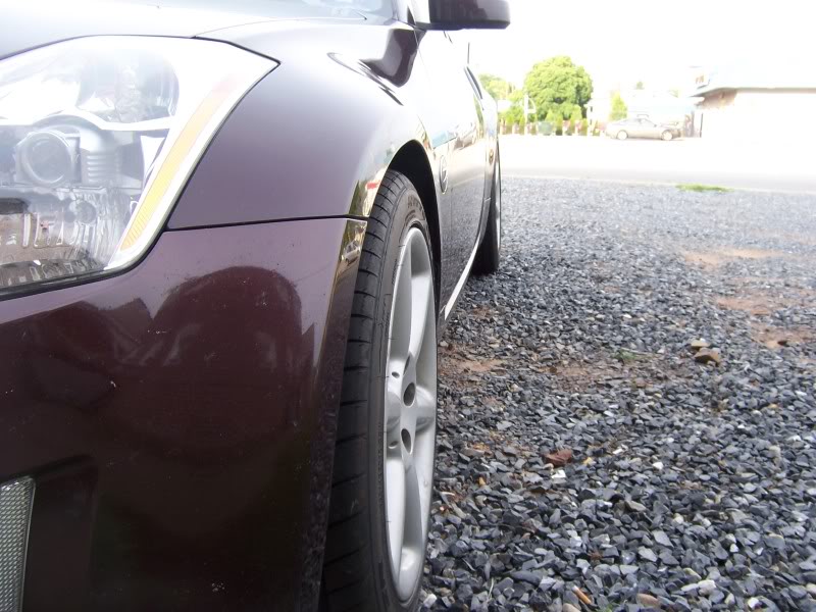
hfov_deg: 55.4
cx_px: 408
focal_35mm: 33
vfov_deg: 42.9
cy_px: 306
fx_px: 778
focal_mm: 5.5
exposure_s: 1/60
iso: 80
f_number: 3.4
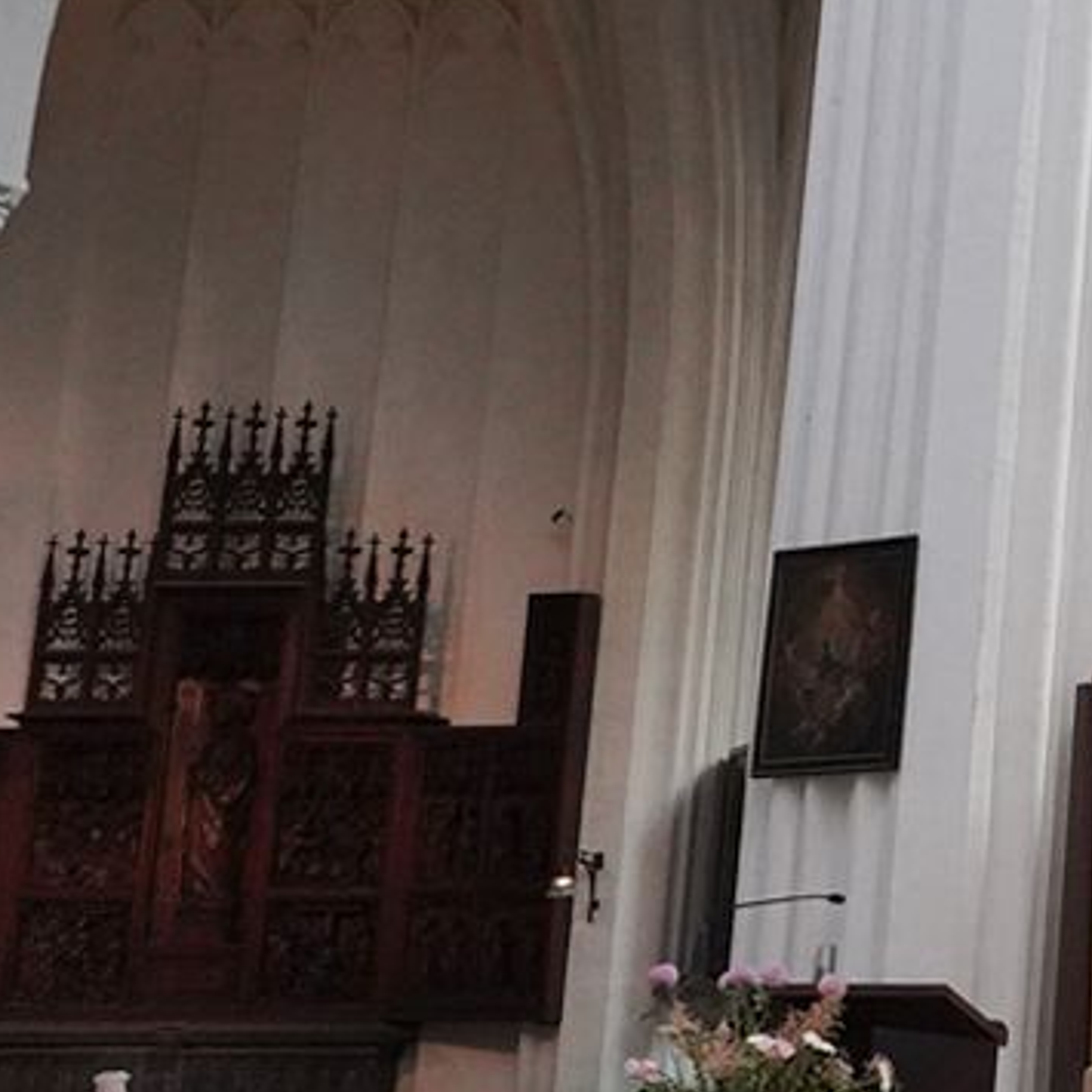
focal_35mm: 115
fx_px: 4104
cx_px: 2372
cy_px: 95
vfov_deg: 15.0
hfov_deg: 12.7
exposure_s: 1/80
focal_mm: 24
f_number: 7.1
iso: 3200
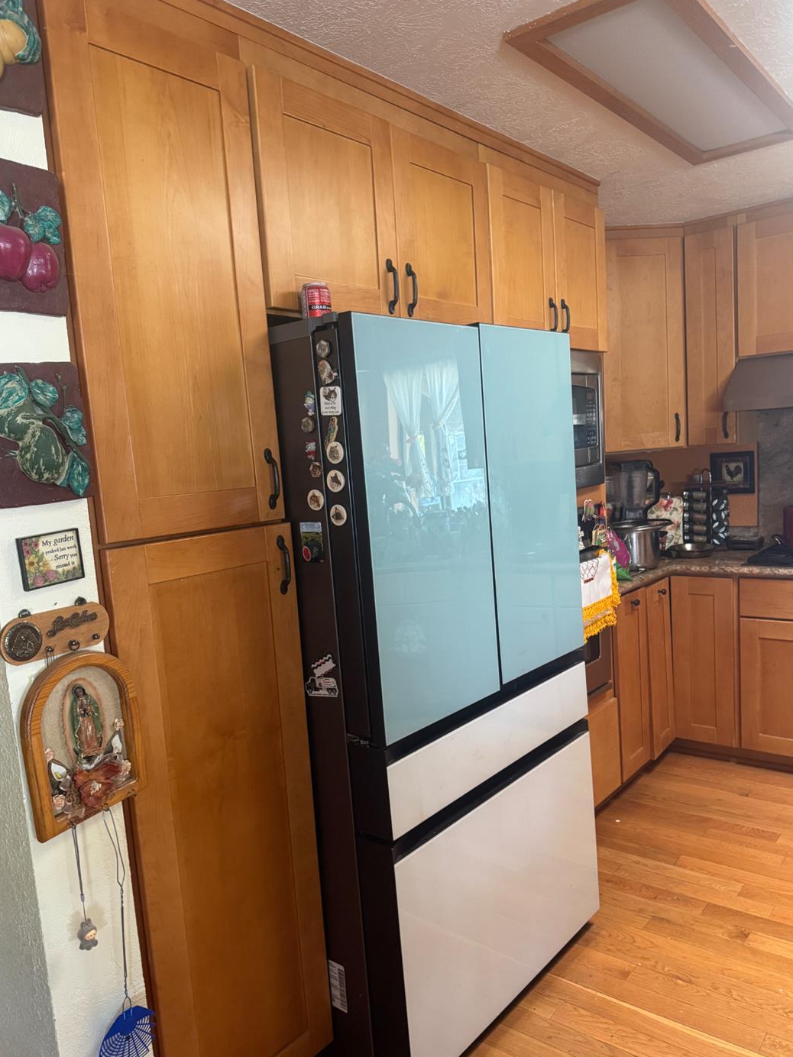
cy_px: 562
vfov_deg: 67.2
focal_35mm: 26
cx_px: 398
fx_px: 794
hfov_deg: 53.1
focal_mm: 6.76
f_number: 1.78
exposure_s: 1/60
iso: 400
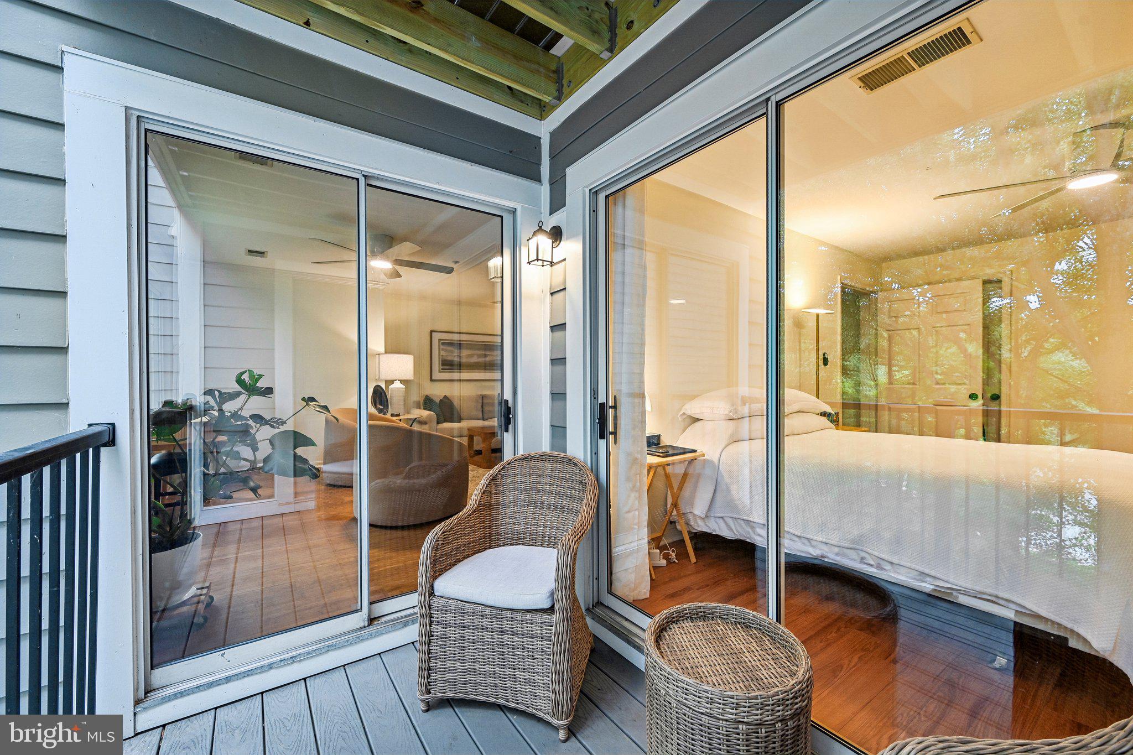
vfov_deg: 81.2
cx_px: 566
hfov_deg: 104.3
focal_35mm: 14
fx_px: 441
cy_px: 378
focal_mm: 14
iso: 250
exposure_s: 1/15
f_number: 8
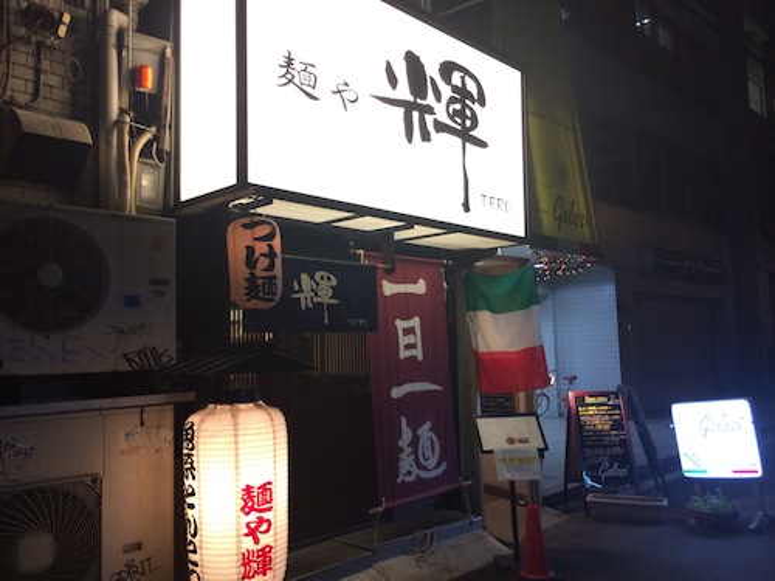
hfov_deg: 60.0
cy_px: 290
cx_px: 388
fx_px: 672
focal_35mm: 30
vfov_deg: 46.8
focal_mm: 4.12
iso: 100
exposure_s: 1/30
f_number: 2.2
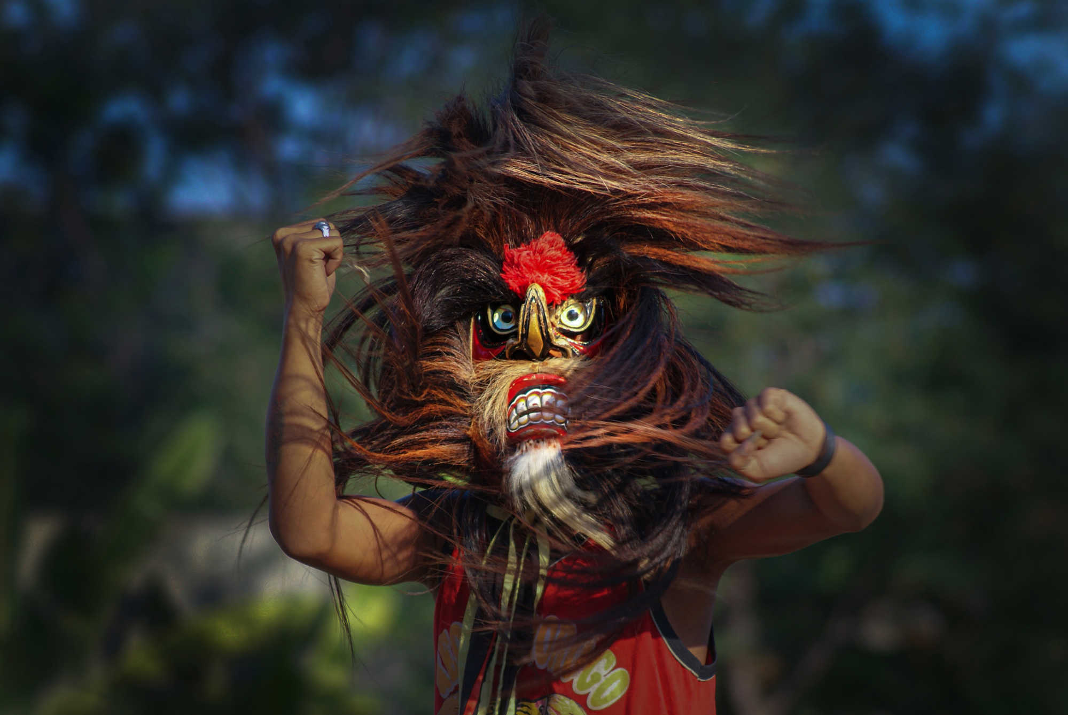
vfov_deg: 5.7
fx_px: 7128
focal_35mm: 240
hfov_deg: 8.6
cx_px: 534
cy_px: 358
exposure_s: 1/400
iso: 200
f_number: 5.6
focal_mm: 160
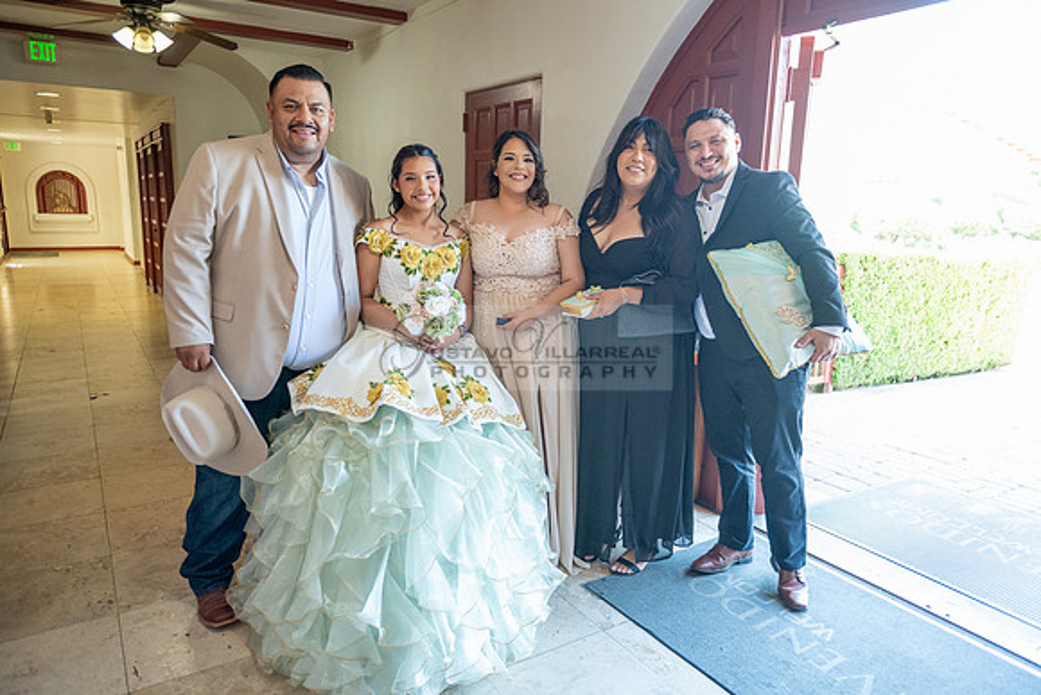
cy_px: 348
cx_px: 520
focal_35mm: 24
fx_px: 694
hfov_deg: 73.7
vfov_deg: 53.2
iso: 1600
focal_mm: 24
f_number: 2.8
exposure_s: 1/200
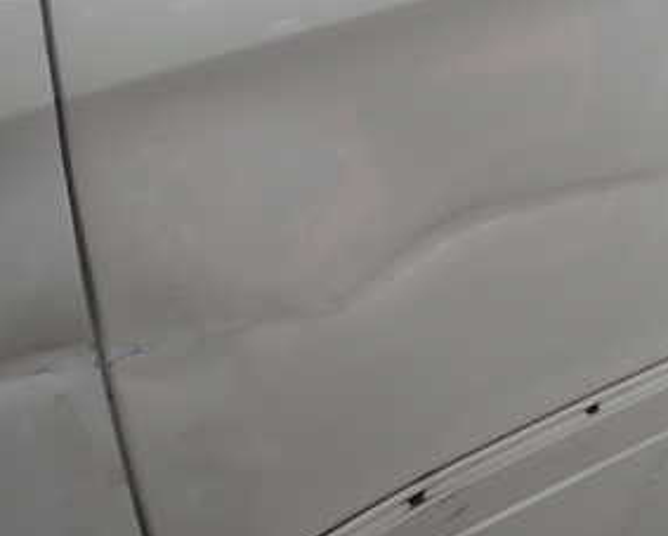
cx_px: 706
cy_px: 189
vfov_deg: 24.5
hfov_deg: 28.1
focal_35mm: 62
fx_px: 1227
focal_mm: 5.4
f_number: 2.3
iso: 100
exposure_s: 1/60
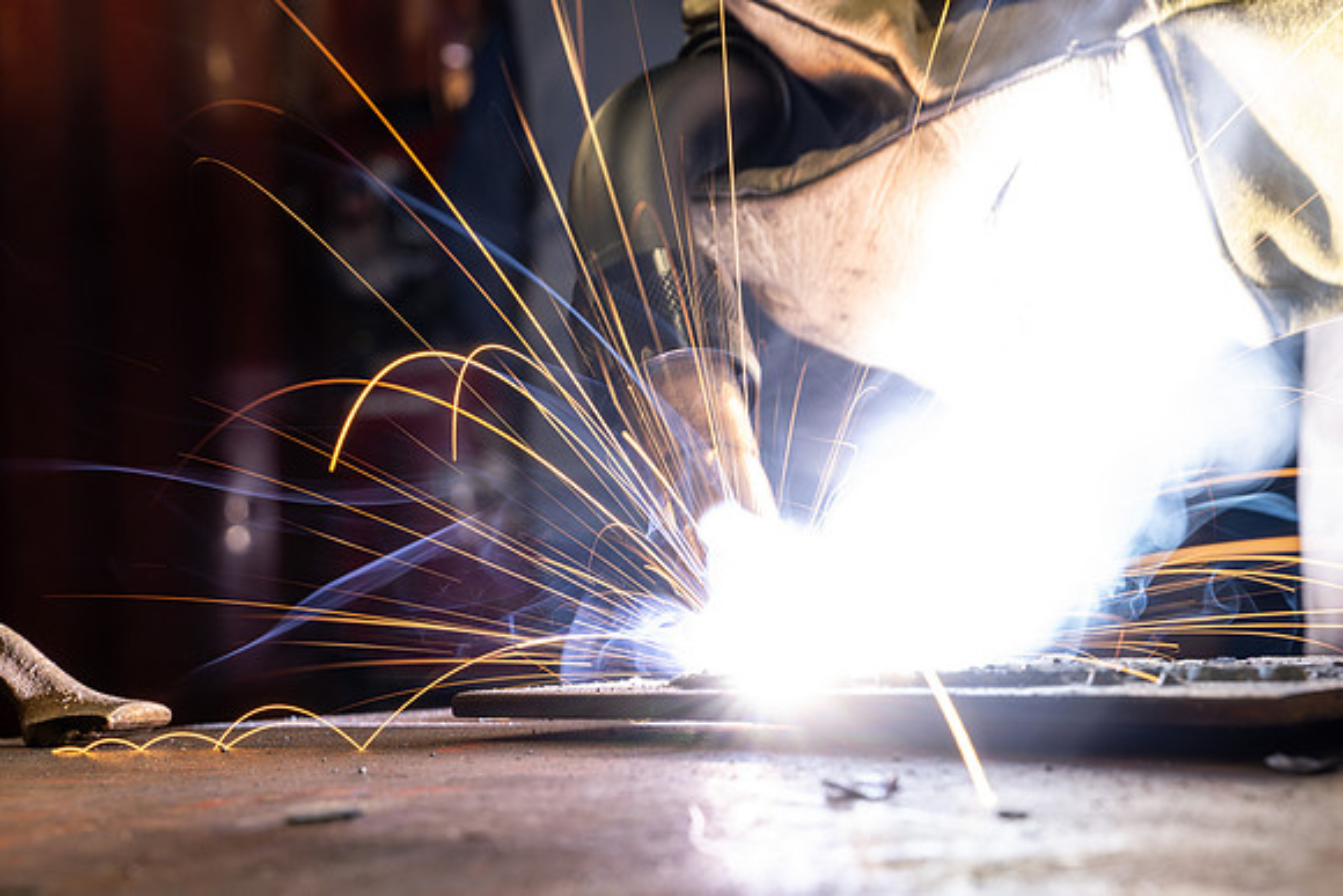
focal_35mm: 83
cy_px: 533
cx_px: 718
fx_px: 3108
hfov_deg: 24.4
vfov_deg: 16.4
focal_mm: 70
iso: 50
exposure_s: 1/6
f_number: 11
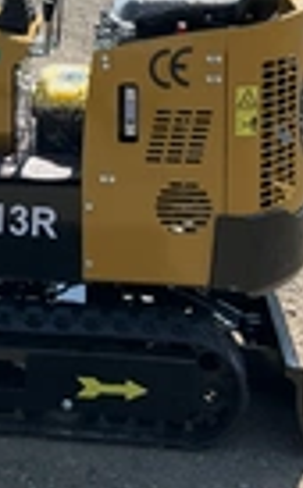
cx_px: -29
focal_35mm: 90
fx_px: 1195
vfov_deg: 22.2
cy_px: 0
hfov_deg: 14.1
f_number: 1.8
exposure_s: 1/1221
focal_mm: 3
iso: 25
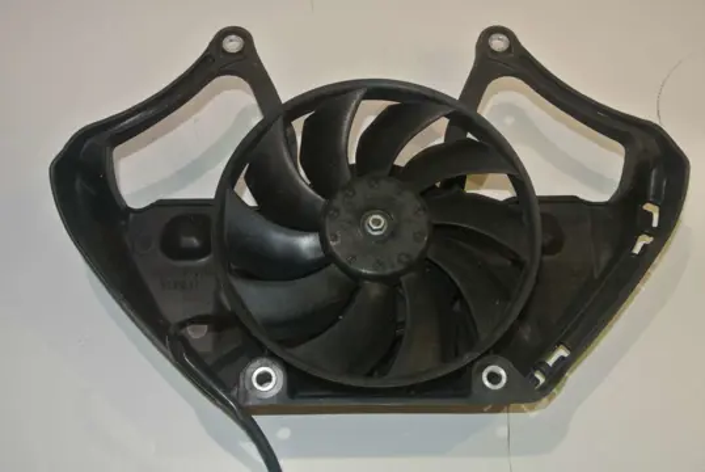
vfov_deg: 32.0
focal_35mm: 42
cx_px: 352
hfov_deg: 46.4
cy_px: 236
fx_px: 823
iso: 200
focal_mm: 15.7
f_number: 4.2
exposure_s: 1/60
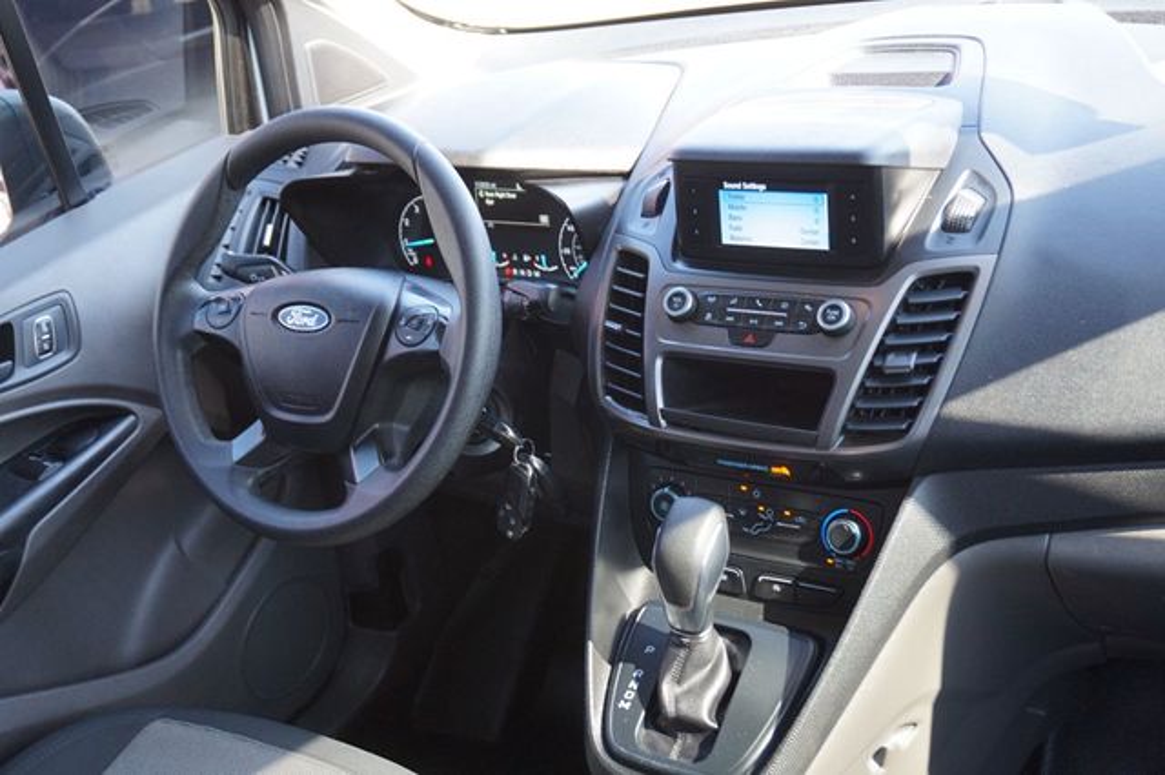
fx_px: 1358
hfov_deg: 46.4
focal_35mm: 42
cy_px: 388
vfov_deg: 31.9
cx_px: 582
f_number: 4.5
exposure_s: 1/60
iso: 500
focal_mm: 28
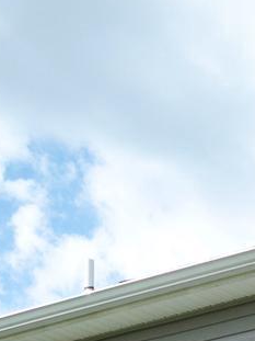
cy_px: 829
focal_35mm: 158
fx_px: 1553
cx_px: 421
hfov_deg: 9.1
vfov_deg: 10.6
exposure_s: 1/400
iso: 100
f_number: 7.1
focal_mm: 12.29
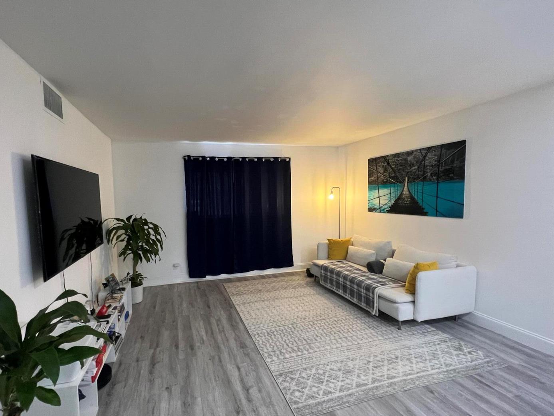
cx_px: 236
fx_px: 240
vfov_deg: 81.7
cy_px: 212
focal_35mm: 15
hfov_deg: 97.5
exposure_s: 1/60
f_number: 1.8
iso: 320
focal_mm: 1.57
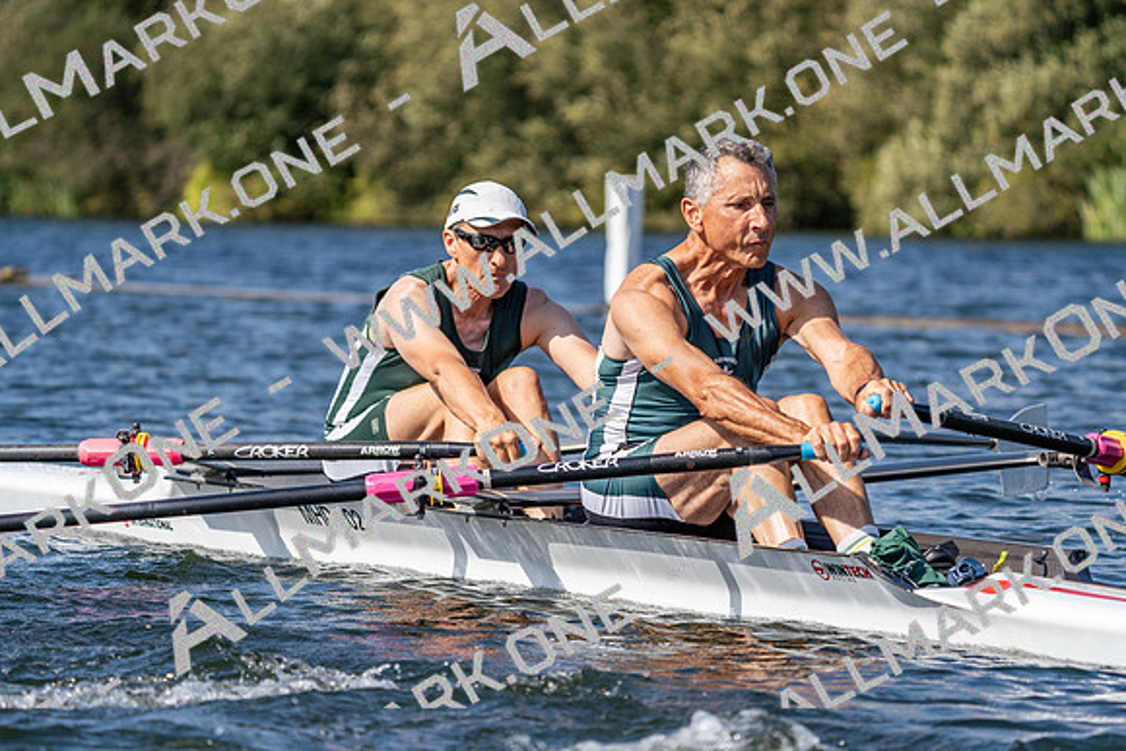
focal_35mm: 223
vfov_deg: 6.2
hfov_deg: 9.2
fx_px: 6976
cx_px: 563
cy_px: 376
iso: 250
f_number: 5.6
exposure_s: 1/2000
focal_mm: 223
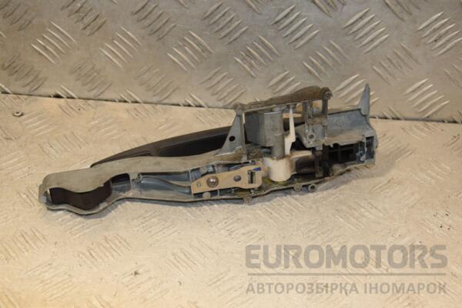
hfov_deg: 33.4
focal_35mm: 60
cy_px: 154
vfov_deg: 22.6
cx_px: 231
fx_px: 770
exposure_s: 1/200
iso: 800
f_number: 7.1
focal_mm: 40
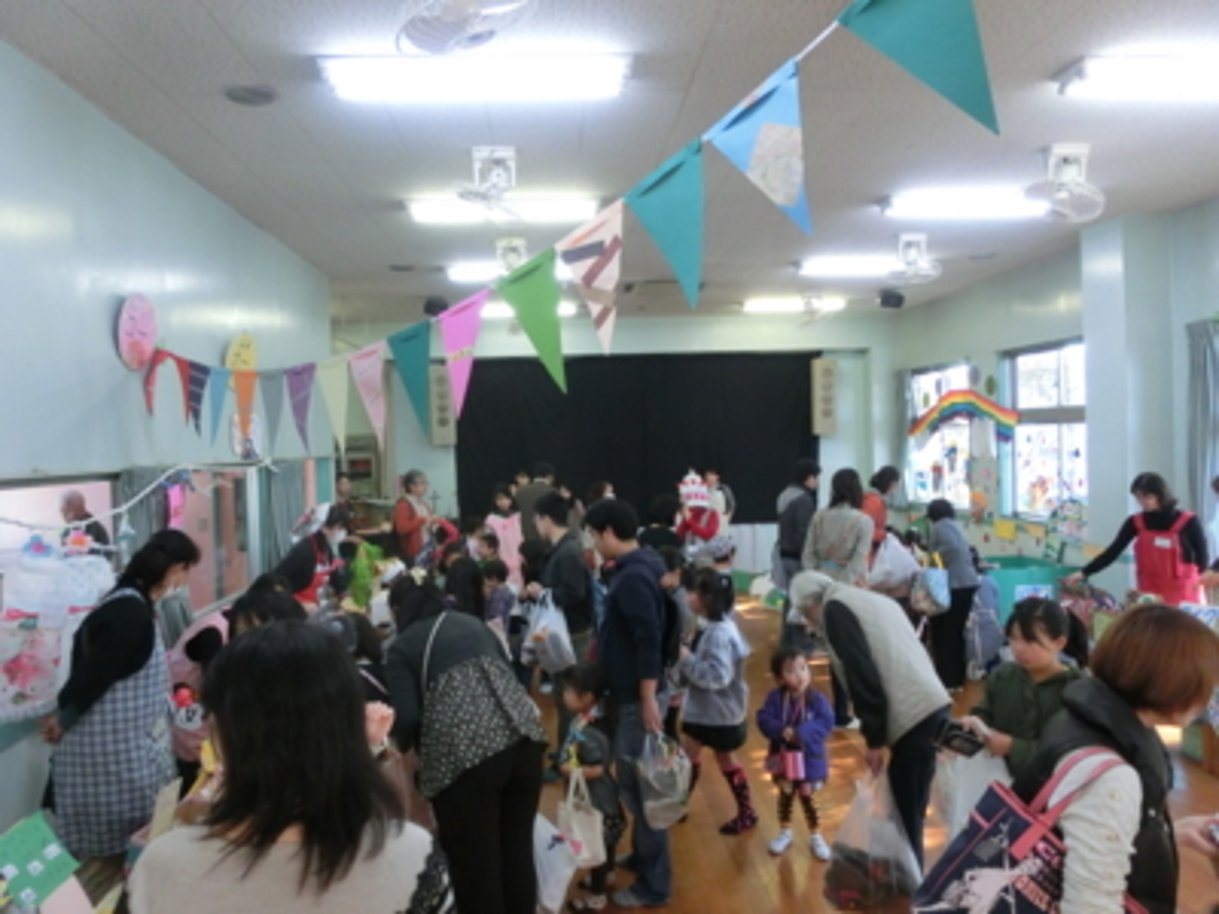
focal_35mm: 24
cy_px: 457
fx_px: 845
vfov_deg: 56.8
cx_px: 610
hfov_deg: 71.6
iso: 400
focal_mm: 4.24
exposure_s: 1/125
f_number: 3
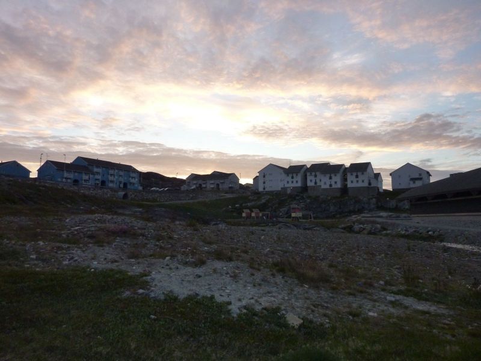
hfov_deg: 69.4
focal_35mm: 25
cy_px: 180
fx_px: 347
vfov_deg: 54.9
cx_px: 240
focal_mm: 4.1
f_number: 3.5
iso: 250
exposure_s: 1/250
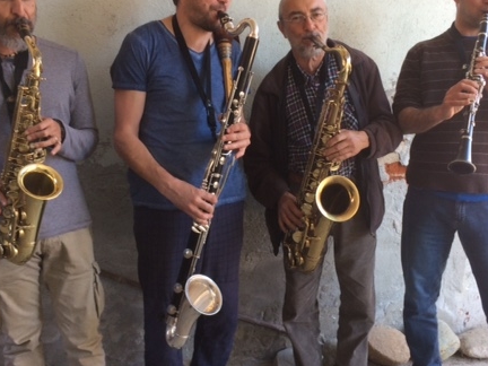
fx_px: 606
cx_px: 274
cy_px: 178
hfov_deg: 43.8
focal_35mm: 43
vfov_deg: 33.6
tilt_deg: -11.7
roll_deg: -0.1
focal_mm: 4.15
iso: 50
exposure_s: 1/50
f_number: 2.2
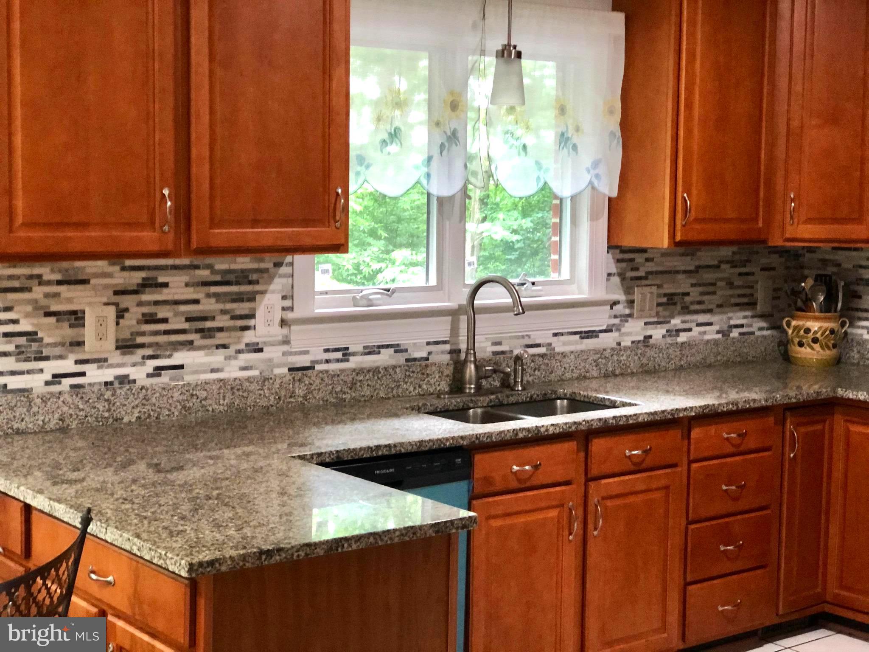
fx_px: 1431
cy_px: 326
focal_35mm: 57
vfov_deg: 25.7
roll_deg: -1.2
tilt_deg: -5.6
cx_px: 434
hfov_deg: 33.8
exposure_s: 1/30
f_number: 2.8
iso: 320
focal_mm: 6.6
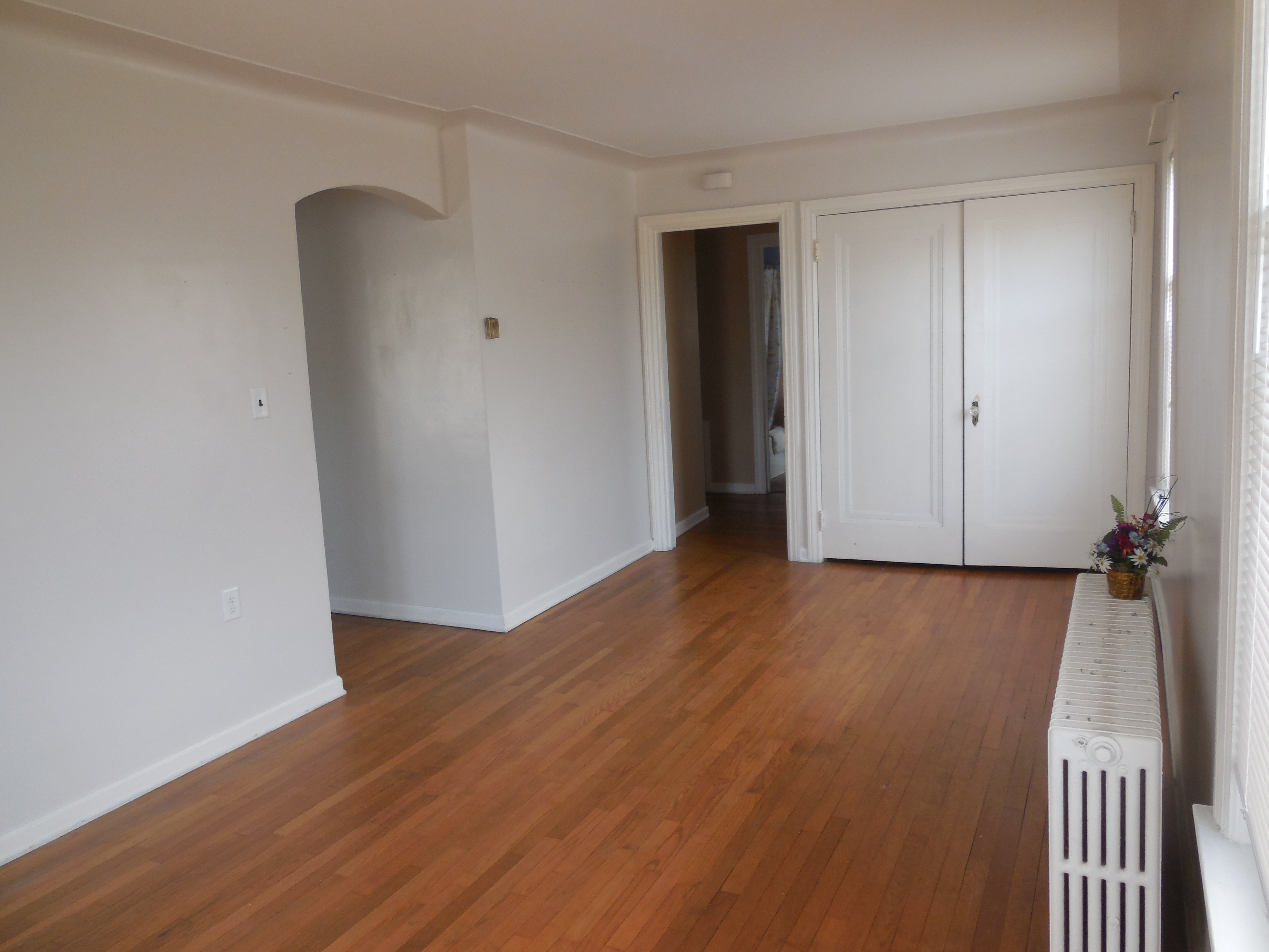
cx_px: 634
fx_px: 916
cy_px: 476
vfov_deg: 54.9
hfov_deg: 69.4
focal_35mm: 25
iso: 160
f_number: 3.1
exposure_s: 1/30
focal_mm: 4.5
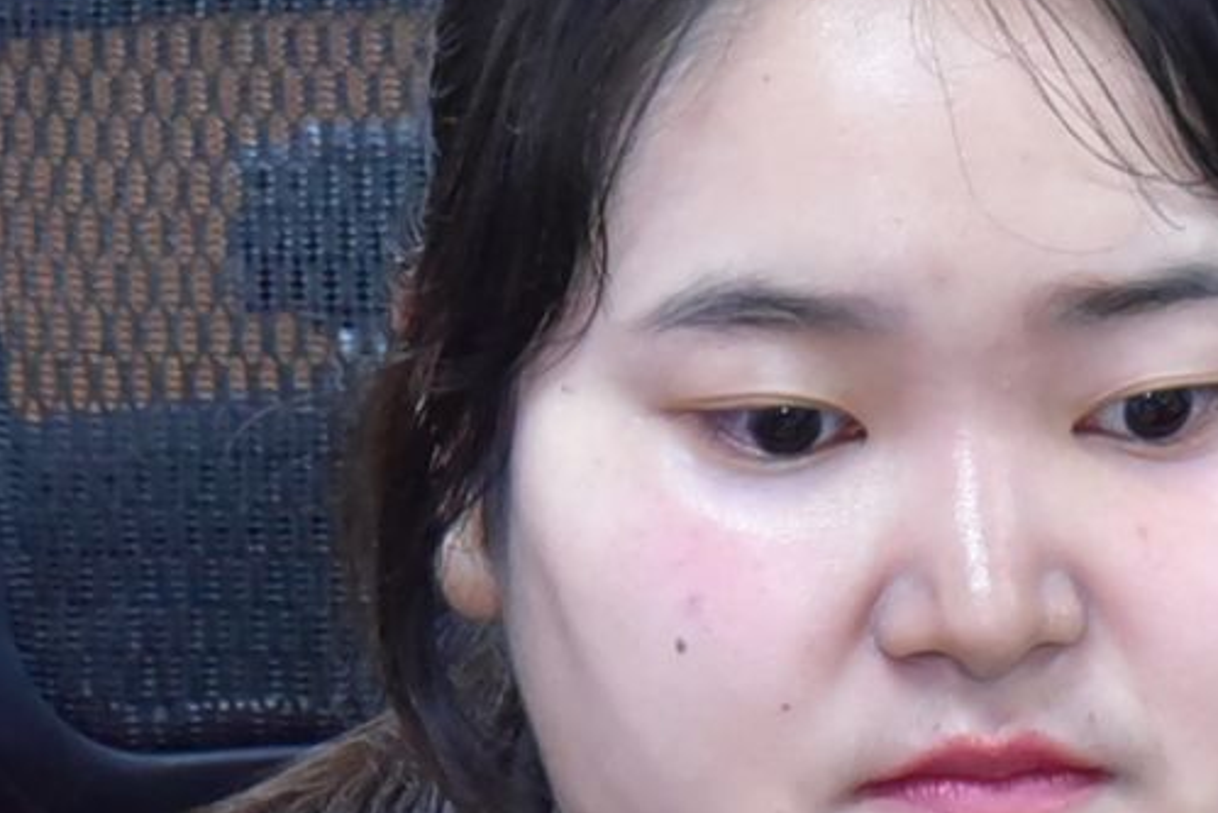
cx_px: 1054
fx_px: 28799
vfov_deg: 1.6
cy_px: 1178
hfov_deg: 2.4
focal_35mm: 851
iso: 4000
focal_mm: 170
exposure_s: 1/80
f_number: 6.3
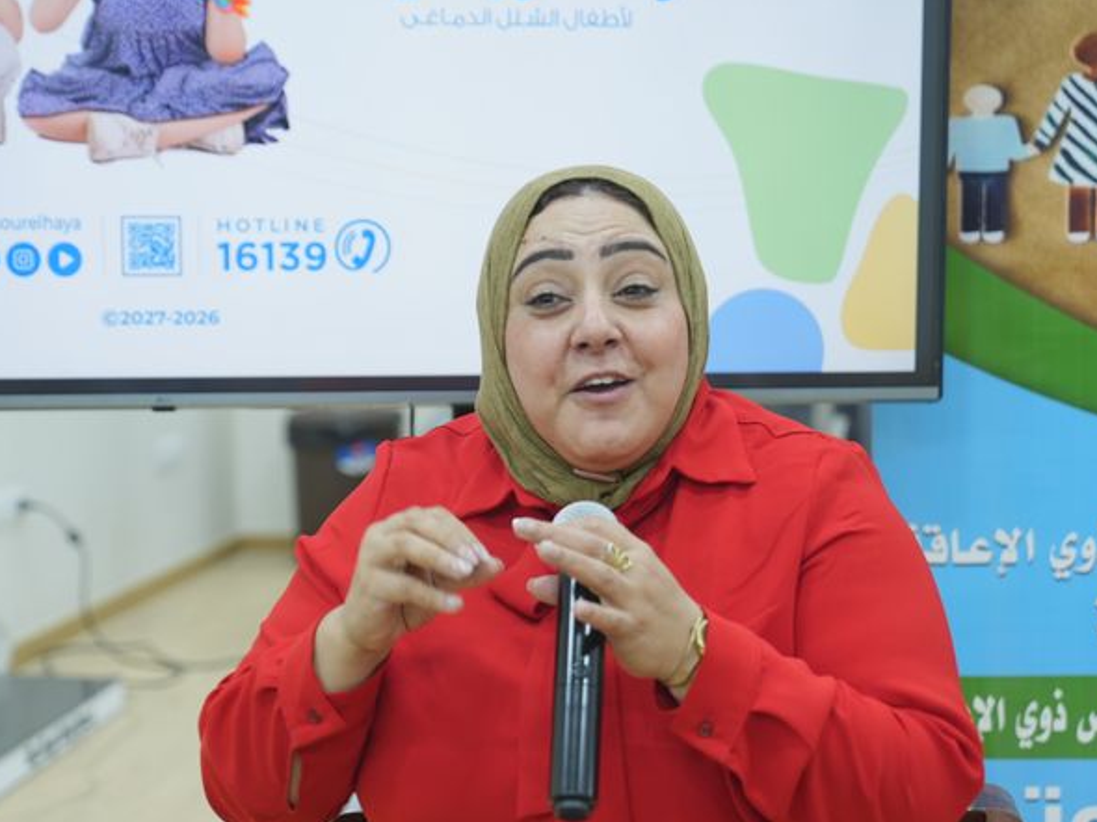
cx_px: 584
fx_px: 2312
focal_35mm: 73
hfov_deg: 26.7
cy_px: 488
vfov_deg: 20.1
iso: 320
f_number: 2.8
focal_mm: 56
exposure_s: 1/100
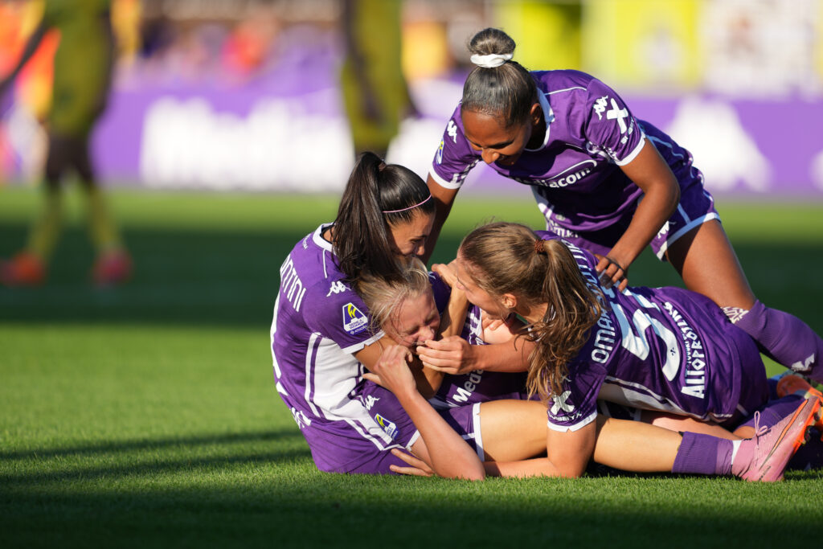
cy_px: 274
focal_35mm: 400
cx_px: 412
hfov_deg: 5.2
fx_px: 9145
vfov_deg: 3.4
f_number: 3.2
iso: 200
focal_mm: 400
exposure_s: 1/1600
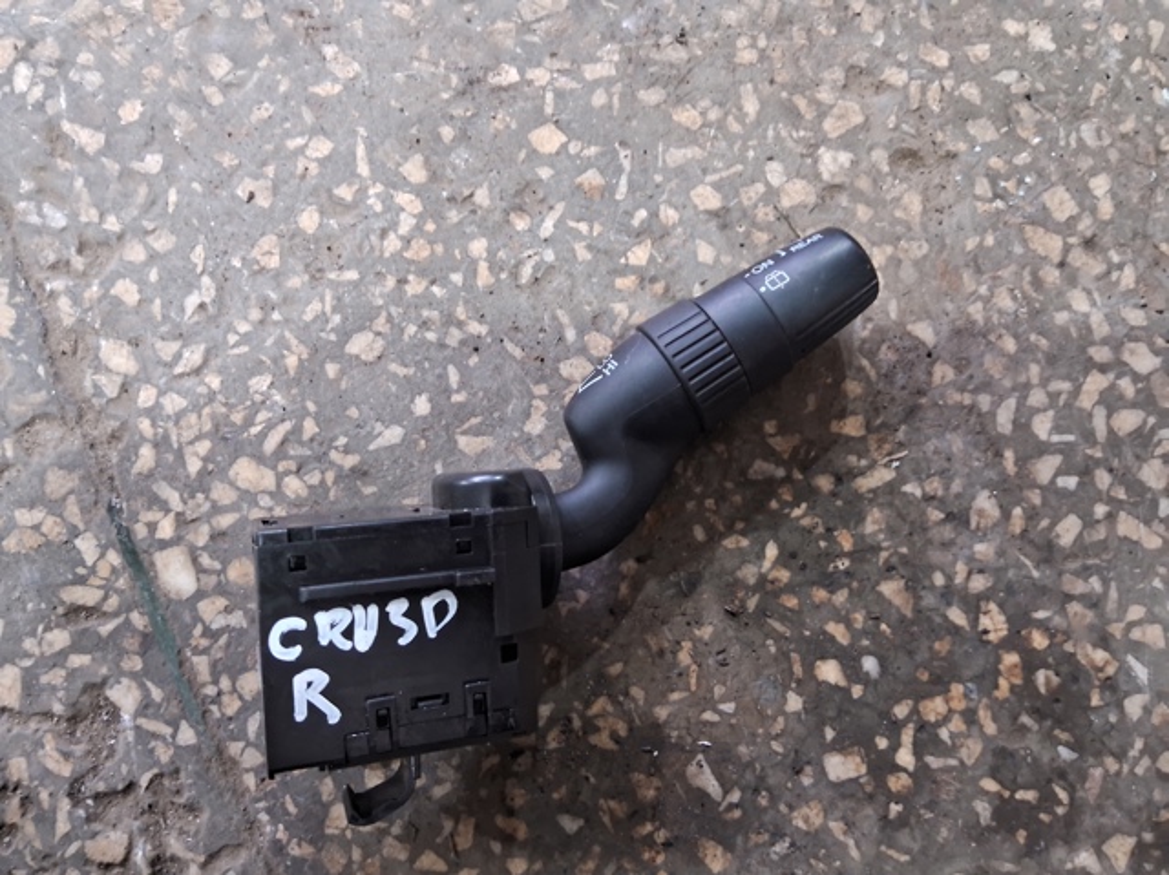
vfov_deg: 53.0
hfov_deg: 67.3
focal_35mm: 26
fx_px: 877
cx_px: 584
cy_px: 438
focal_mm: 3.98
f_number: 1.8
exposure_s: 1/25
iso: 640
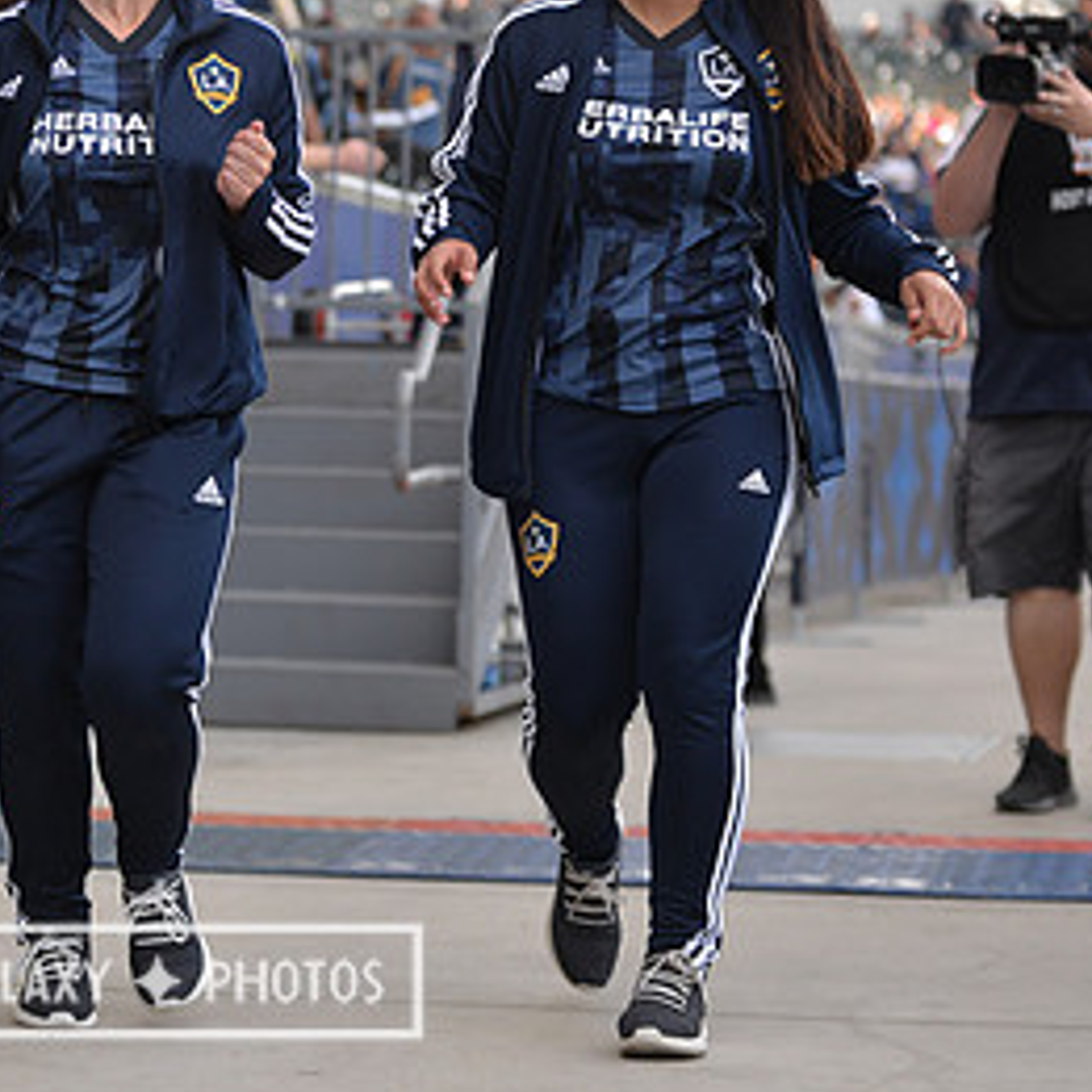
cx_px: 126
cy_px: 354
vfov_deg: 13.2
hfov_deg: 13.1
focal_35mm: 132
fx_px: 4711
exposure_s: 1/2000
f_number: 2.8
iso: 640
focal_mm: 70
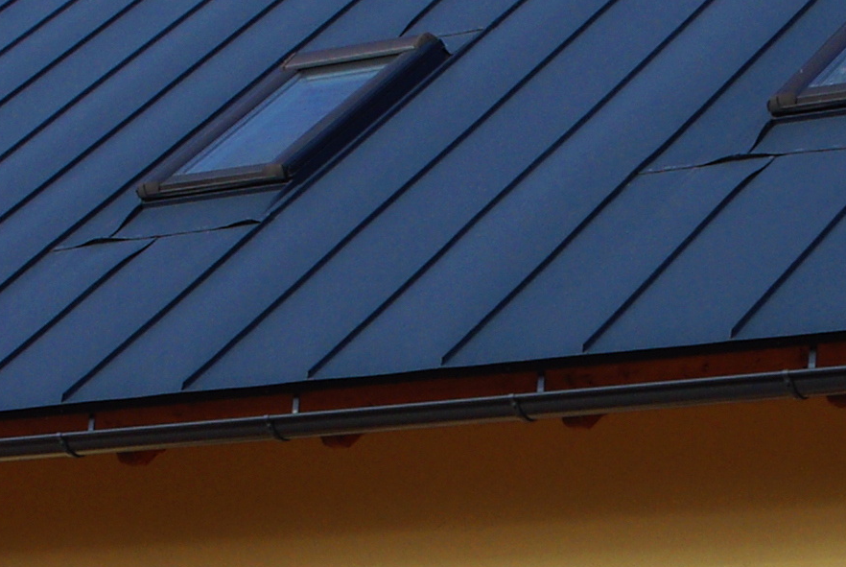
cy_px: 541
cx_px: 632
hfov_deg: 12.9
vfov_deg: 8.7
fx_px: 3719
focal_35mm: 158
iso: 200
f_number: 8
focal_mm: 24.38
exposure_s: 1/160
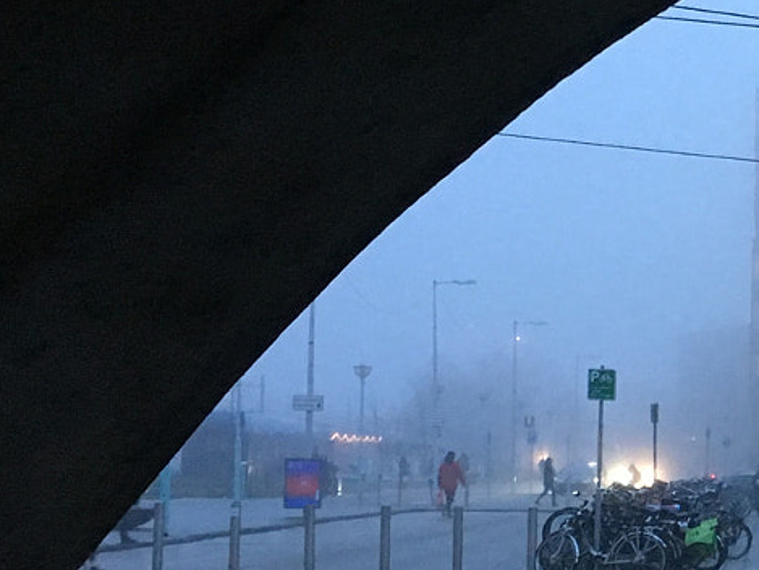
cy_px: 460
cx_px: 1039
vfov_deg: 14.9
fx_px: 2171
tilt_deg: -0.3
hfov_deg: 18.2
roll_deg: -1.4
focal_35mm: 99
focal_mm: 4.15
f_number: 2.2
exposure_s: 1/20
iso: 200
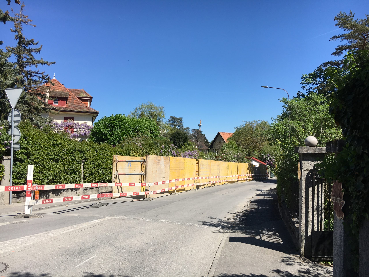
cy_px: 138
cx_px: 184
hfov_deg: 61.7
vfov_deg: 48.2
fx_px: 309
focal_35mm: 29
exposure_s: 1/1570
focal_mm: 4.15
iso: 25
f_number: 2.2
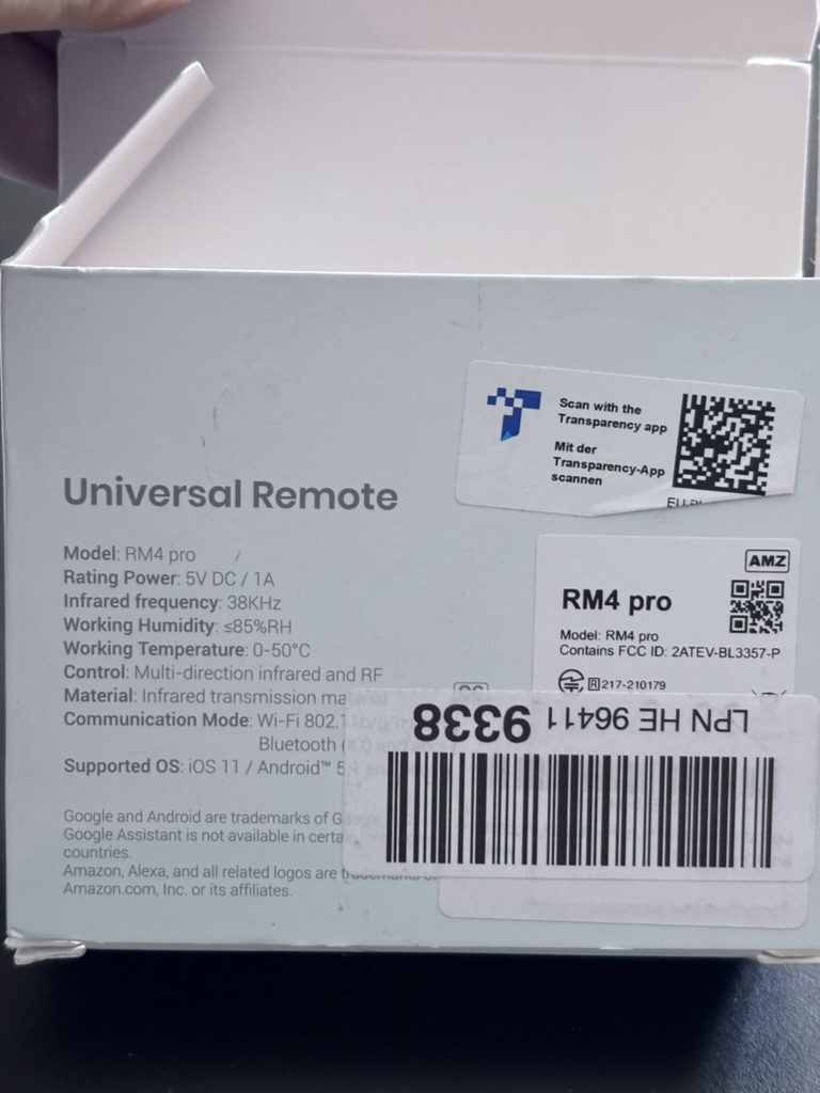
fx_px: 1642
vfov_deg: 36.8
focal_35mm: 52
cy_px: 546
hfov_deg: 28.0
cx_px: 410
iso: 125
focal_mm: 5.96
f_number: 1.6
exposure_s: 1/60
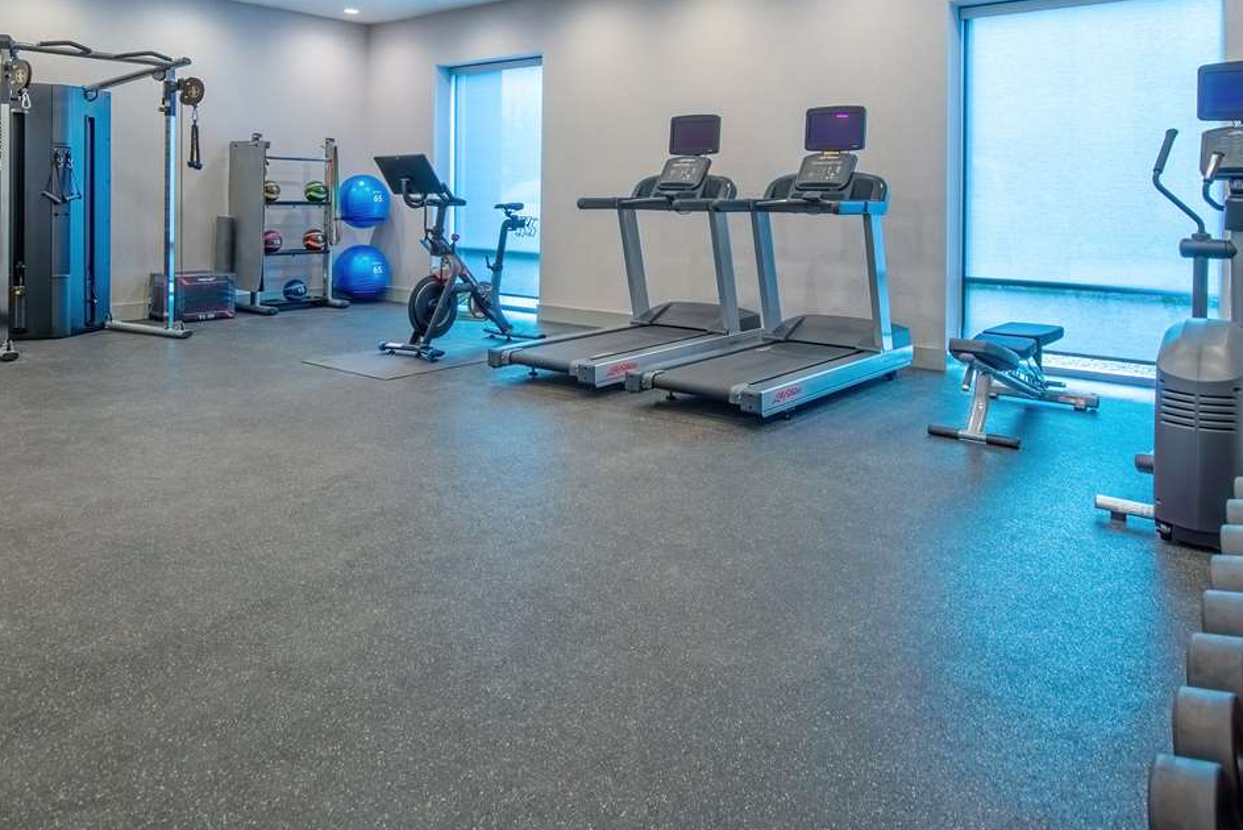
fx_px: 946
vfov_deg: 45.7
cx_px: 573
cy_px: 207
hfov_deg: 66.5
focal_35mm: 27
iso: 250
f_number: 7.1
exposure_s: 1/800
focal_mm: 11.5
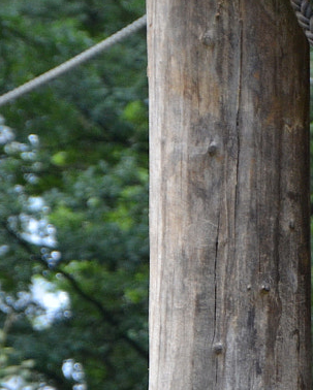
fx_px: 7217
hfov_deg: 2.5
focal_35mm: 624
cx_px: 701
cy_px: 351
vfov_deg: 3.1
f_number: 5.6
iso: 800
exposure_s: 1/200
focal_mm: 105
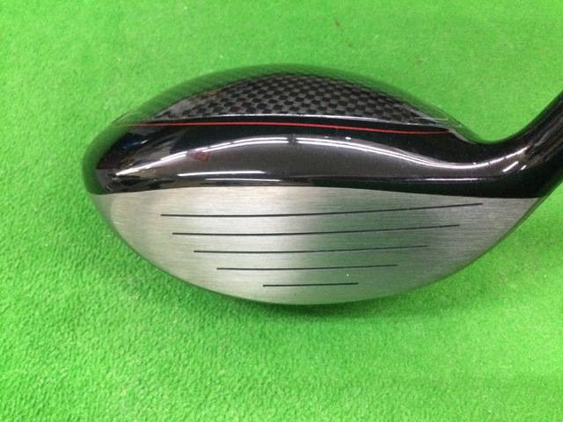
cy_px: 211
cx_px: 282
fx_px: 504
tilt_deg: -60.7
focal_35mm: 31
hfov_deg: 58.4
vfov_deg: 45.4
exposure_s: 1/30
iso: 250
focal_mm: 3.3
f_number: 2.4
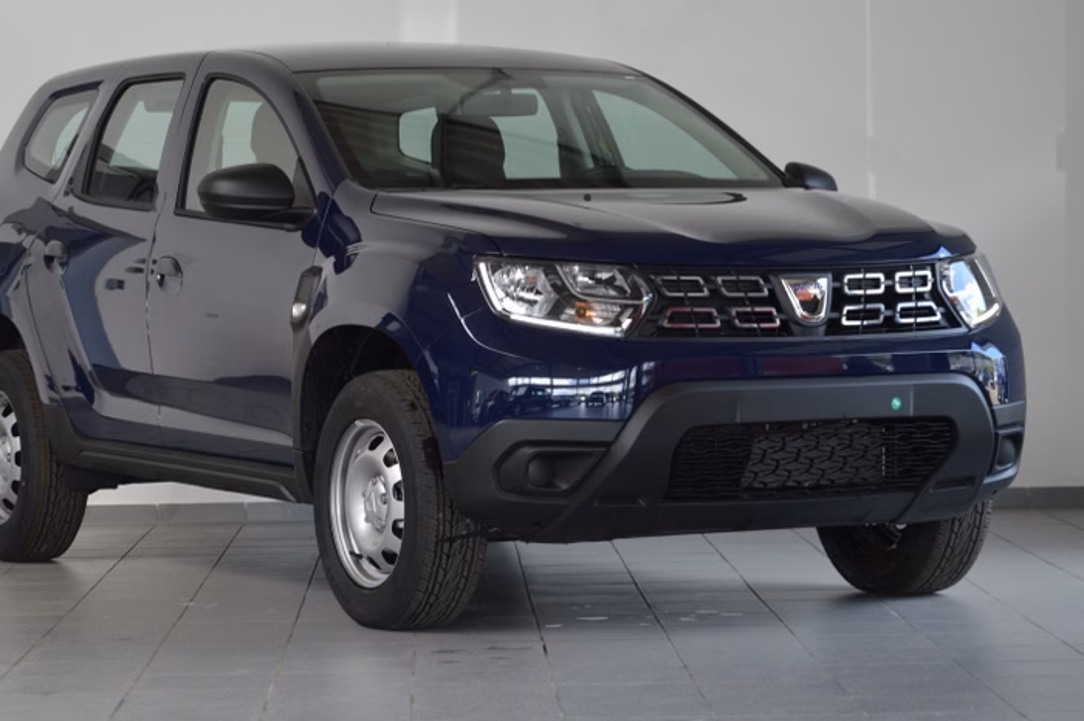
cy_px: 340
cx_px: 491
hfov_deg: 17.1
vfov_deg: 11.4
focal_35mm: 120
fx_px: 3611
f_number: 5.3
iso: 400
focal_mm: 70
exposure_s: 1/100
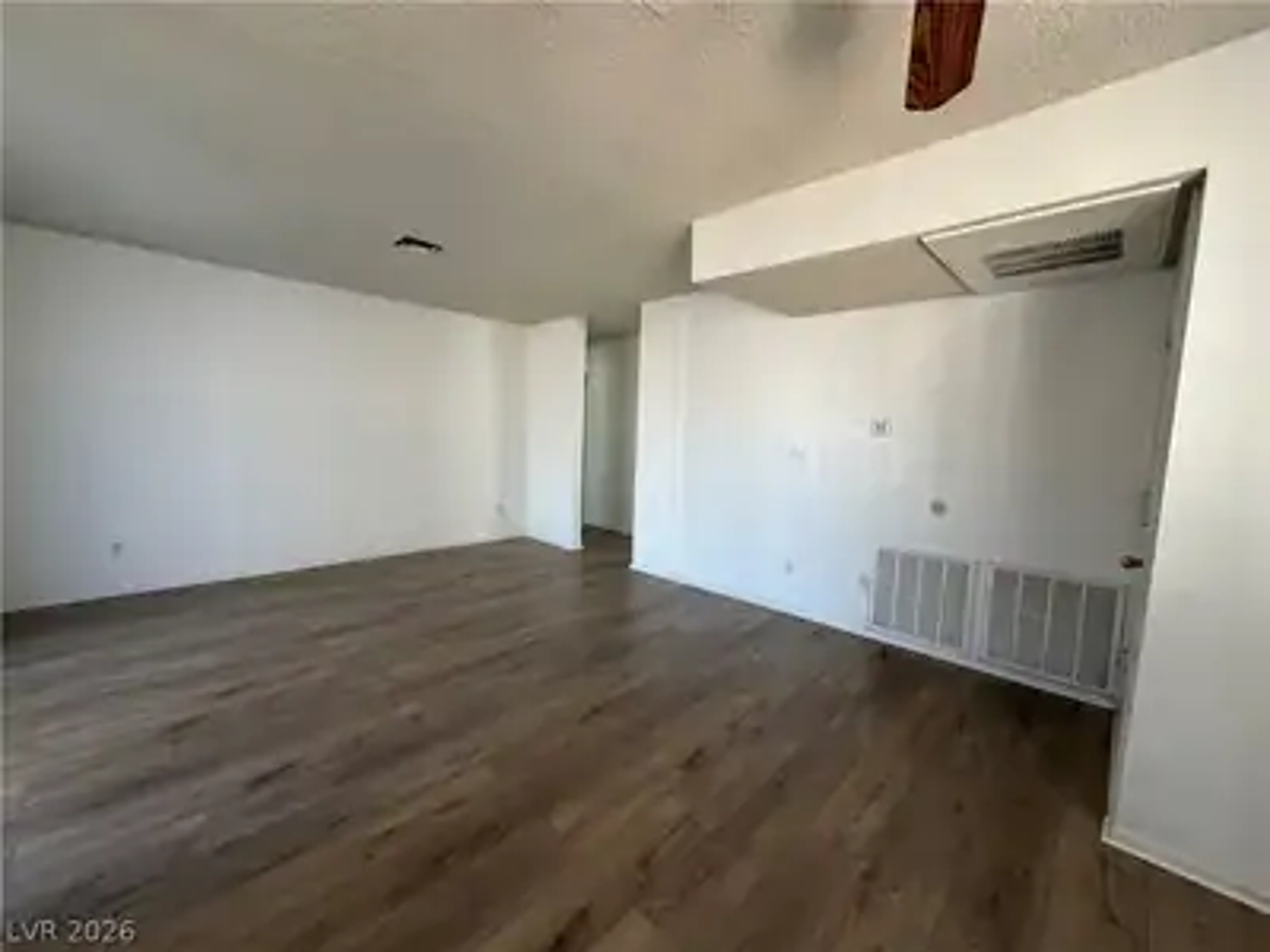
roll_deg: -1.8
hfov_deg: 102.1
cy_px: 476
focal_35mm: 14
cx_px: 635
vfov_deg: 85.7
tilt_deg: -5.5
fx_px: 514
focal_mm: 2.22
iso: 250
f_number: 2.2
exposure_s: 1/121
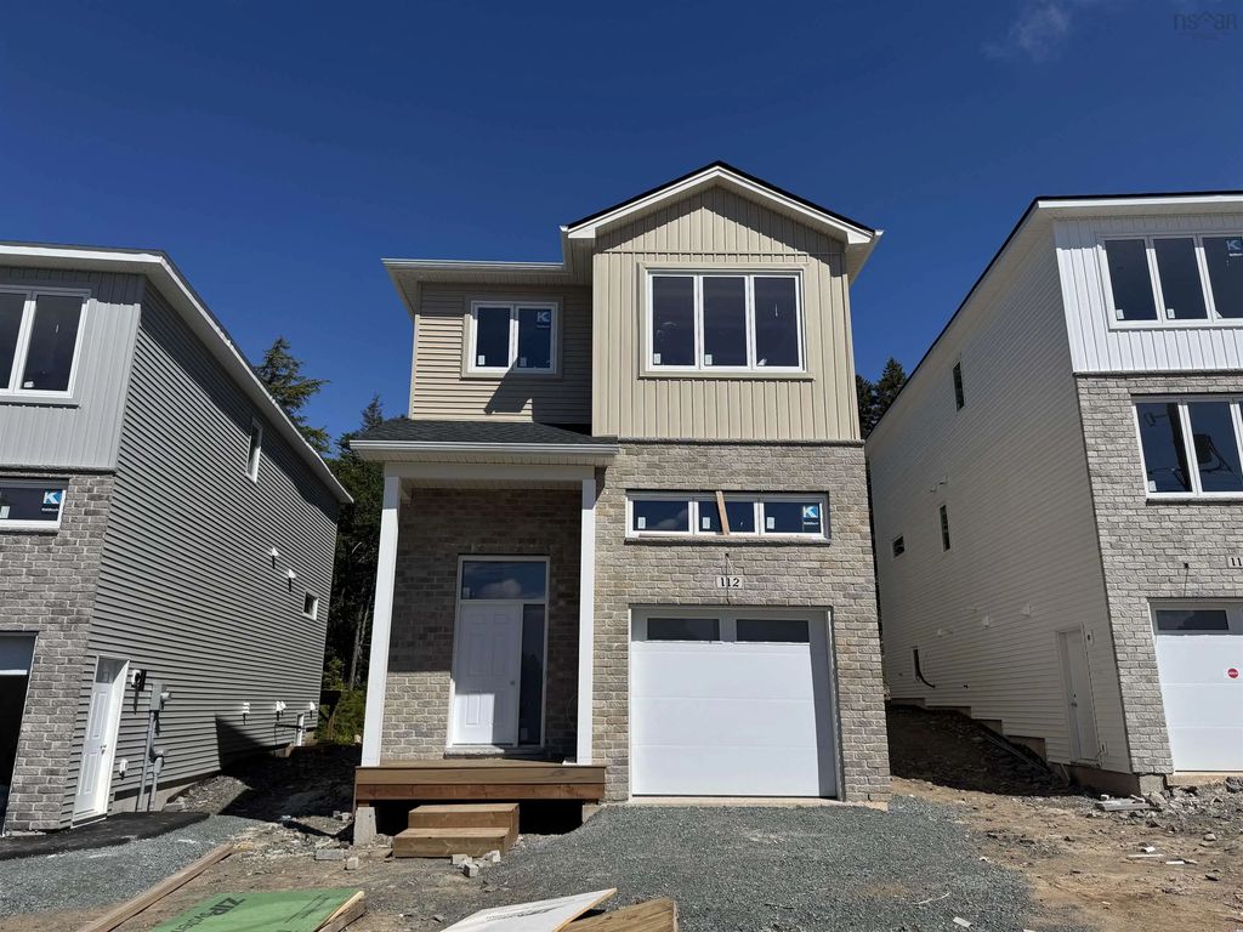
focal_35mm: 24
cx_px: 622
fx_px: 862
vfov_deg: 56.8
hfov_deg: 71.6
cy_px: 466
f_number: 1.78
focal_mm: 6.76
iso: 80
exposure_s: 1/9009
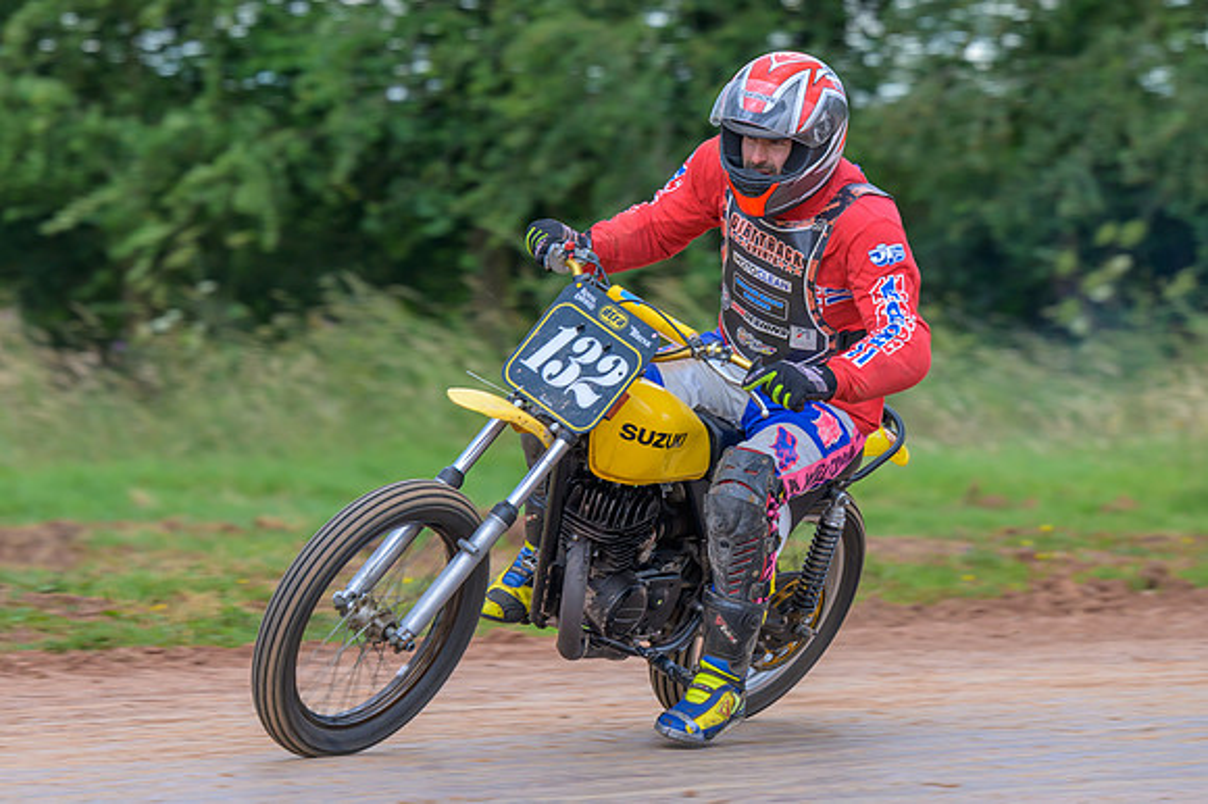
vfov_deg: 5.1
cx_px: 507
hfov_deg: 7.7
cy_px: 409
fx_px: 9025
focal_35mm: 269
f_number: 4
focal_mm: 155
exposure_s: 1/320
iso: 220
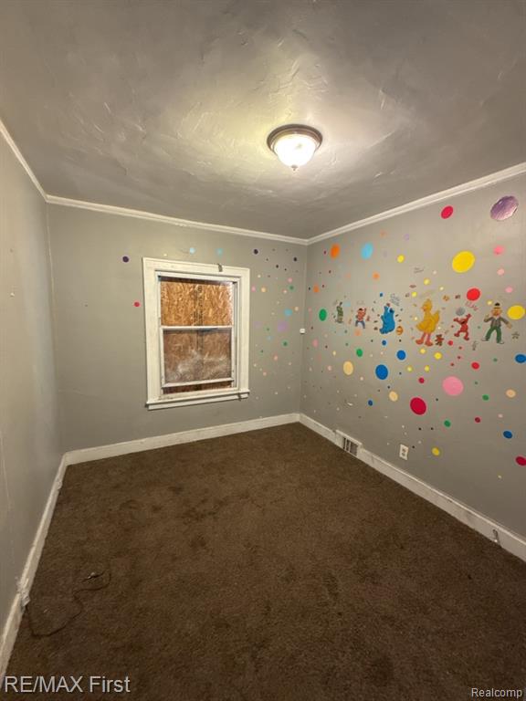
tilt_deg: -7.5
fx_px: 284
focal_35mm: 14
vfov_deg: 102.1
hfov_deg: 85.7
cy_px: 350
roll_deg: -1.5
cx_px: 263
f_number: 2.2
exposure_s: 1/30
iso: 250
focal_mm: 2.22
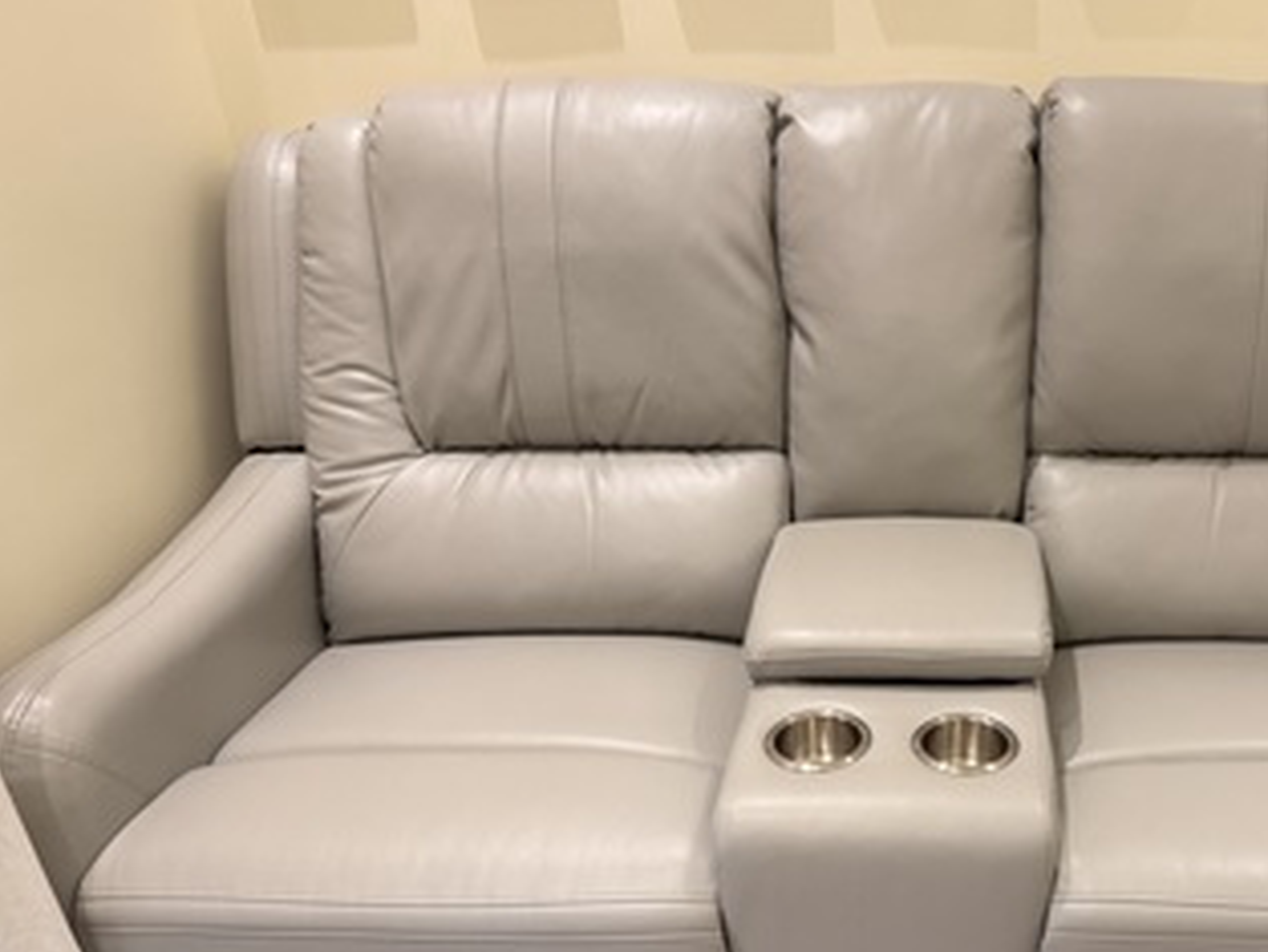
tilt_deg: -33.8
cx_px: 922
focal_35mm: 35
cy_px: 683
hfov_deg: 50.8
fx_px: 1283
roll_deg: -0.1
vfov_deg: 39.9
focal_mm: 6.76
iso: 160
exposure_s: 1/120
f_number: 1.78
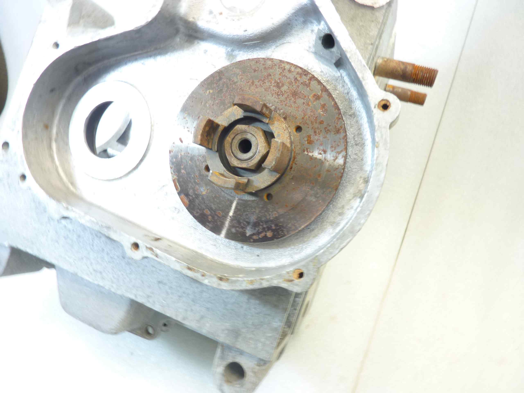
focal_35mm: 25
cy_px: 196
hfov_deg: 69.4
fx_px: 378
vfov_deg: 54.9
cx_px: 262
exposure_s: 1/10
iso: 80
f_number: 3.3
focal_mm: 4.1
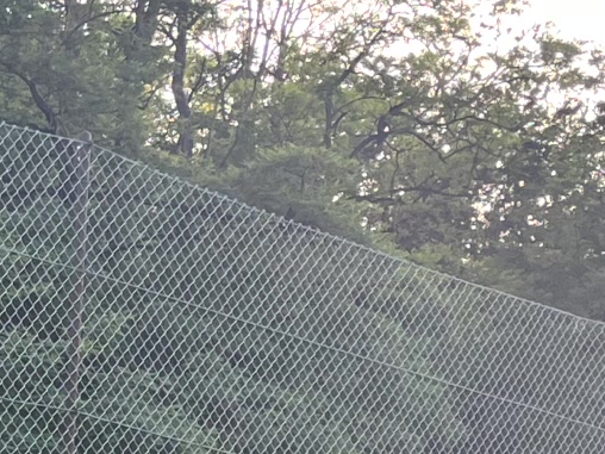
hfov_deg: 12.5
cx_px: -291
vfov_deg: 9.3
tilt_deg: +1.0
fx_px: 2639
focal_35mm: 151
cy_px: 877
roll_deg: -2.7
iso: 40
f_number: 1.6
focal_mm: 5.1
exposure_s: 1/266
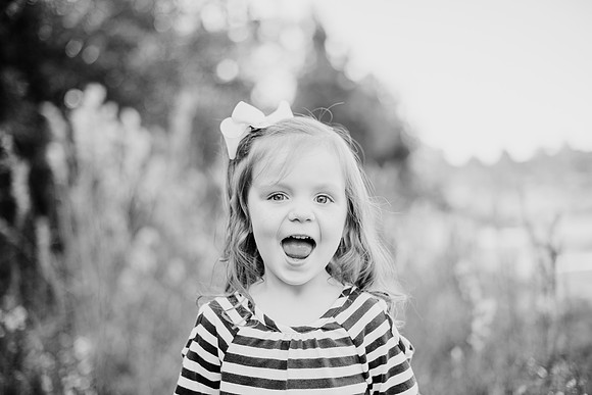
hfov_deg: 39.6
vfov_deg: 27.0
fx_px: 822
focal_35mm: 50
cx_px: 296
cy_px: 198
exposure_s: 1/1000
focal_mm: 50
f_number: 2
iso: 200
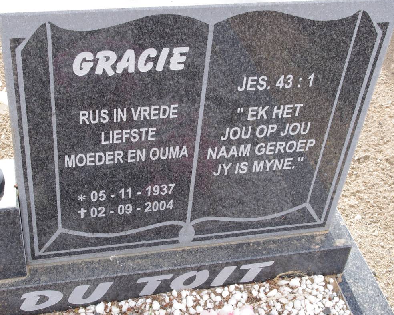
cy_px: 156
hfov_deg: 33.5
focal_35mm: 56
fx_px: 653
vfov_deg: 27.1
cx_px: 176
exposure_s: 1/125
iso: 800
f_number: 11
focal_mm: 32.5
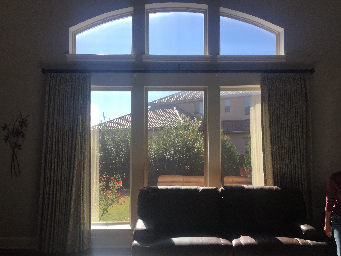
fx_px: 286
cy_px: 128
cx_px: 170
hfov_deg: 61.7
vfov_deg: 48.2
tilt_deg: +3.5
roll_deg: +0.4
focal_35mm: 29
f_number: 2.2
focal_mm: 4.15
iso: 32
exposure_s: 1/246
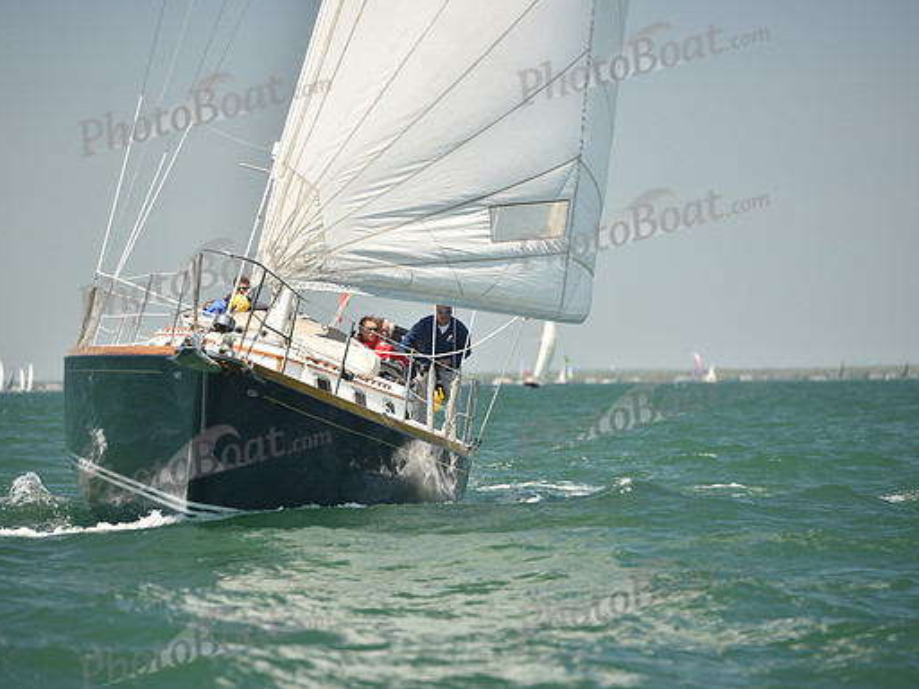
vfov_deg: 6.8
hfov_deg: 9.1
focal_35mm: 218
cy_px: 344
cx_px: 425
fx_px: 5788
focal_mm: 200
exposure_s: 1/800
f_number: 4
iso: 250
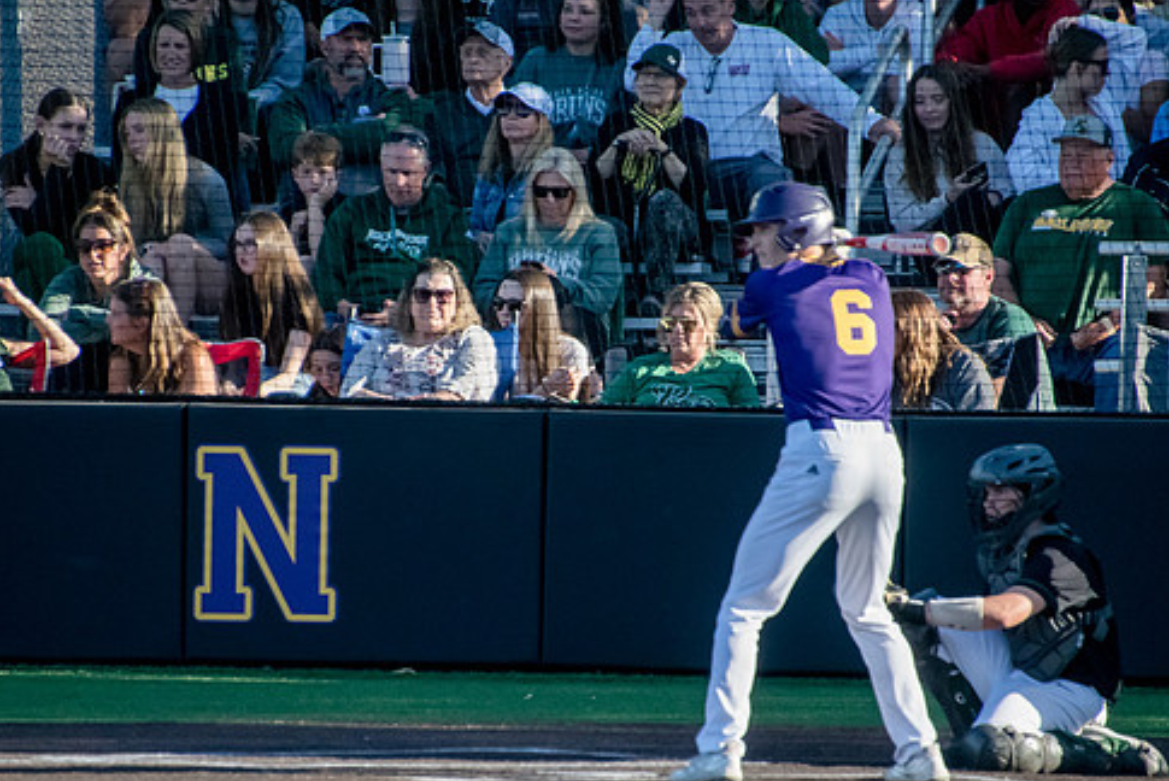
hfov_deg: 3.5
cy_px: 452
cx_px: 581
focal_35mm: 592
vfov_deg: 2.3
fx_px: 19234
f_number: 6.3
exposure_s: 1/3200
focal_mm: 330
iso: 2500
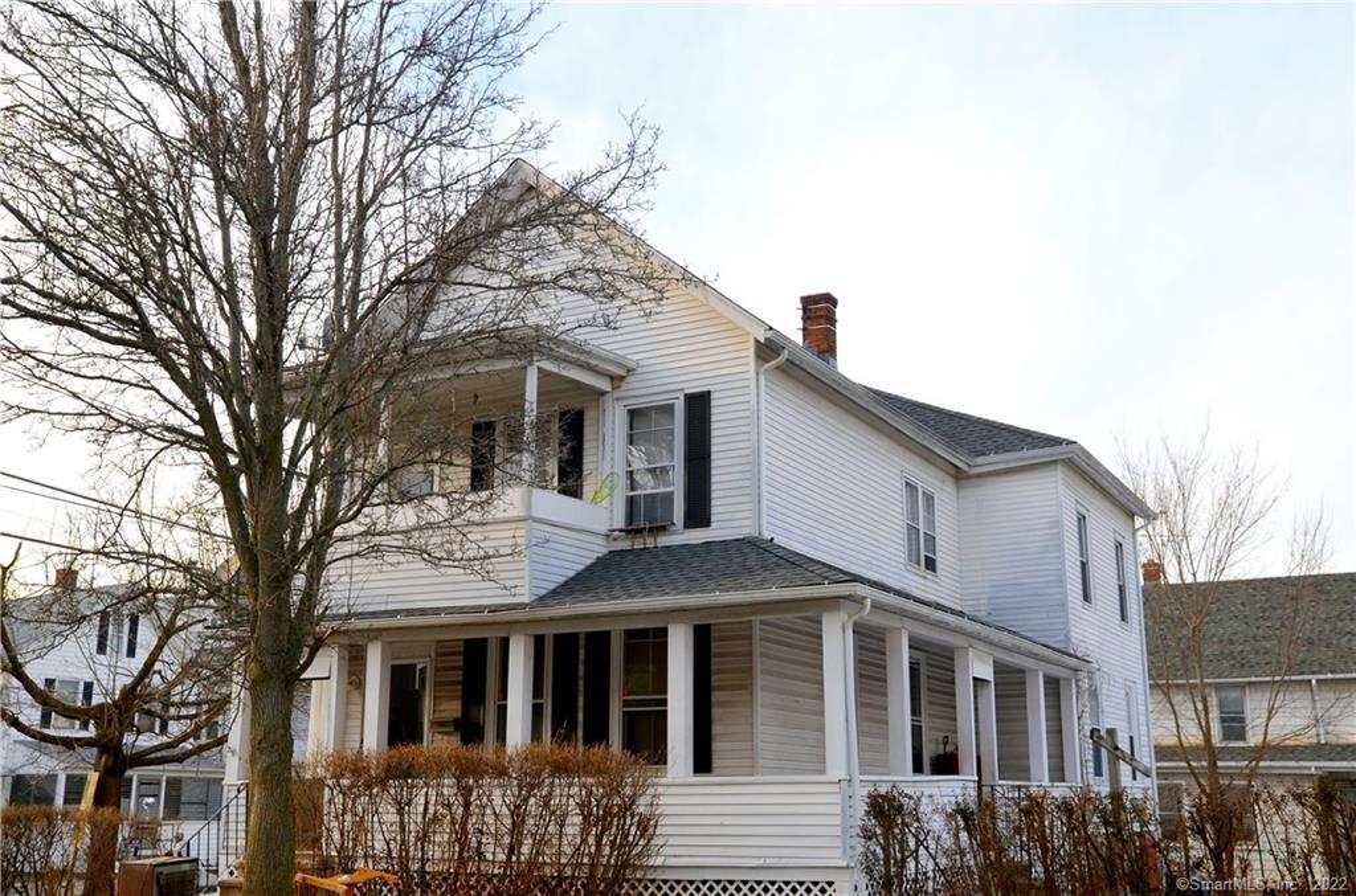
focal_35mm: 36
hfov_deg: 53.3
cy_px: 448
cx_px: 678
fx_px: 1352
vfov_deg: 36.7
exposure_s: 1/250
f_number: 5.6
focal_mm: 24
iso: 100
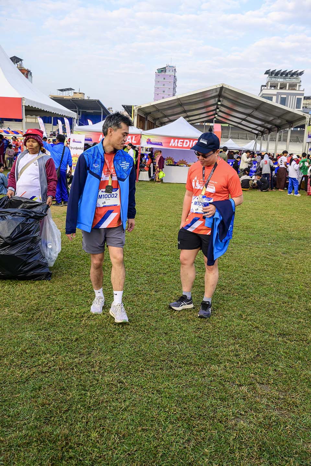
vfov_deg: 58.0
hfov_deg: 40.5
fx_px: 421
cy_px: 233
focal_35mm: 32
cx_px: 156
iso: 1100
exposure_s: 1/640
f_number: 8
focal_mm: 32.5
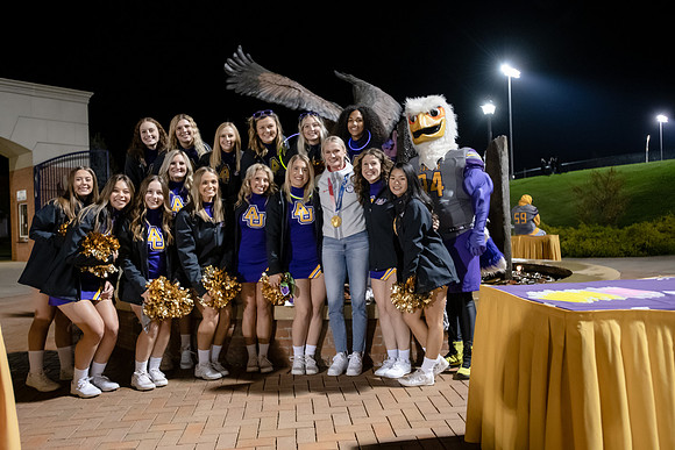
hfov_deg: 61.9
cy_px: 225
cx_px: 338
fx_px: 563
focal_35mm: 30
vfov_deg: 43.6
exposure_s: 1/80
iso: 4000
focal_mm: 30
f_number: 3.5
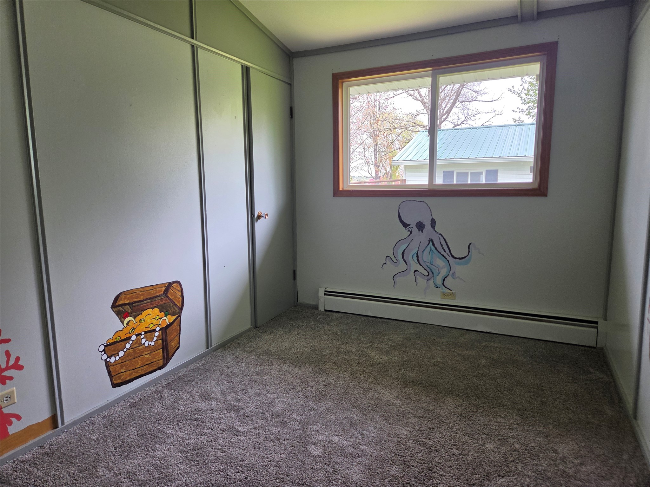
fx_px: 432
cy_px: 244
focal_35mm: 23
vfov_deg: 58.9
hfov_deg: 73.9
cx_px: 325
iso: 125
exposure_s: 1/180
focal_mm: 5.4
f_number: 1.8
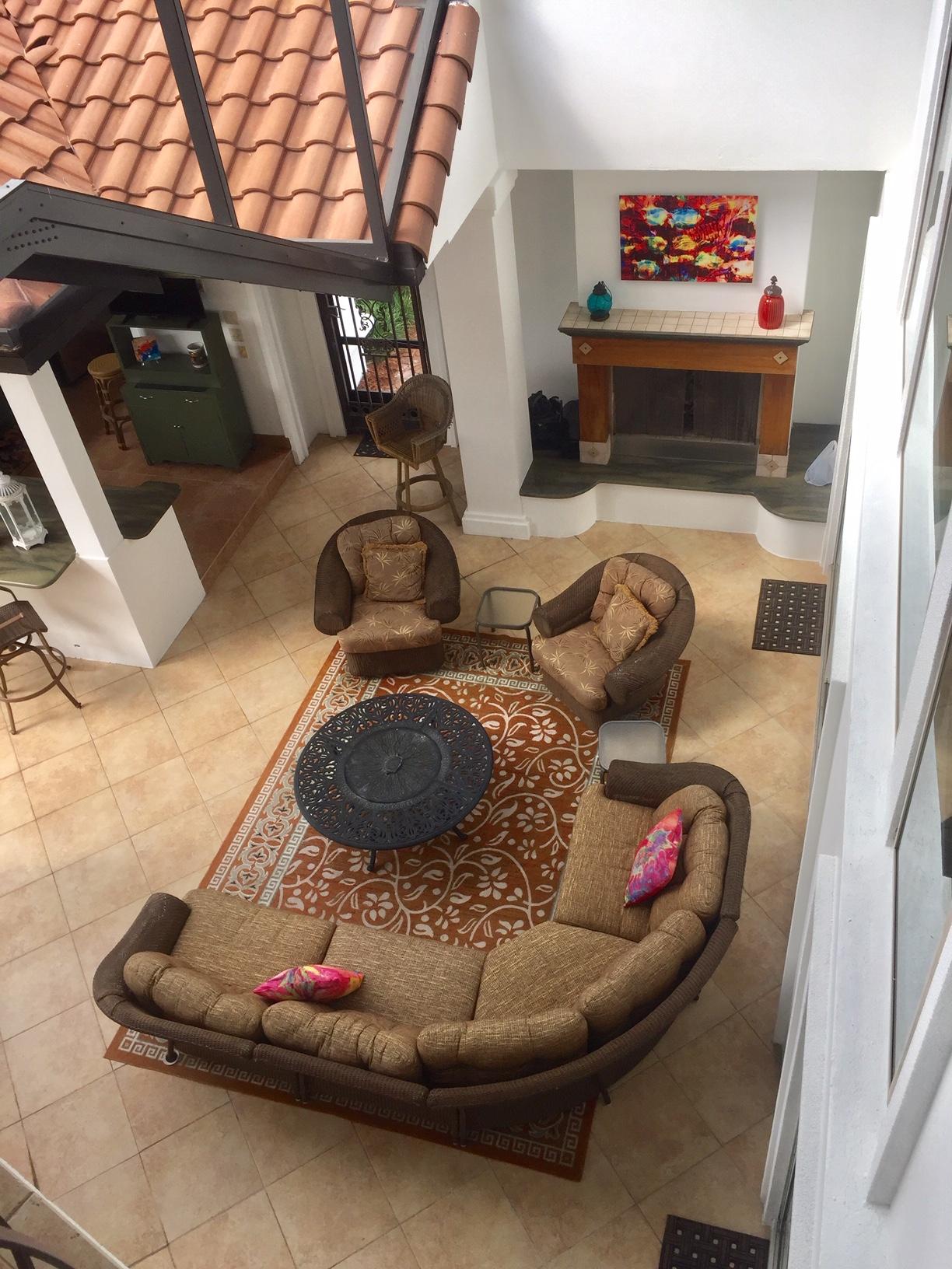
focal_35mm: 29
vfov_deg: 61.7
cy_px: 634
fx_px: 1063
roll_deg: +9.7
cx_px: 476
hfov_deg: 48.2
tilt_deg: -42.4
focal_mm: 4.15
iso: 32
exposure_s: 1/206
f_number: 2.2
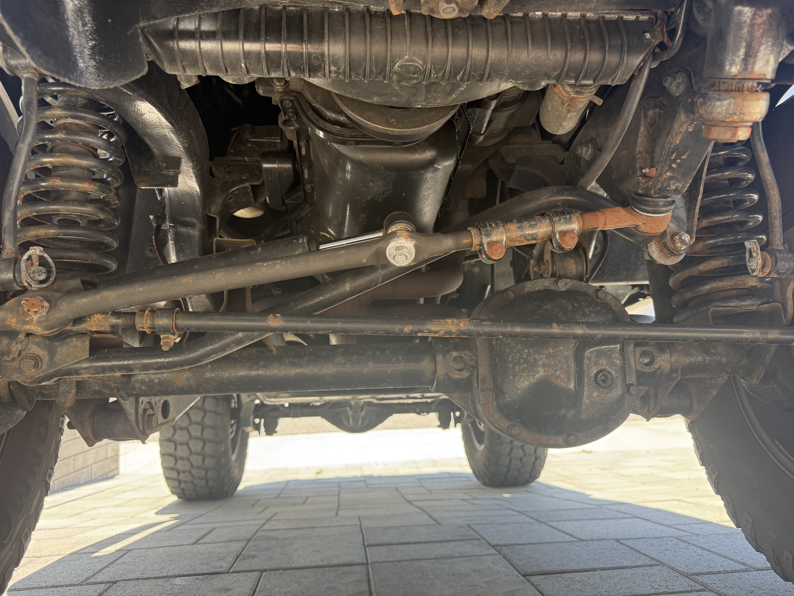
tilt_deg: +6.7
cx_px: 397
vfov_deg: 56.8
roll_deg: +1.8
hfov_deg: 71.6
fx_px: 550
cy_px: 298
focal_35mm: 24
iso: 100
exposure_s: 1/249
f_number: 1.78
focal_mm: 6.76
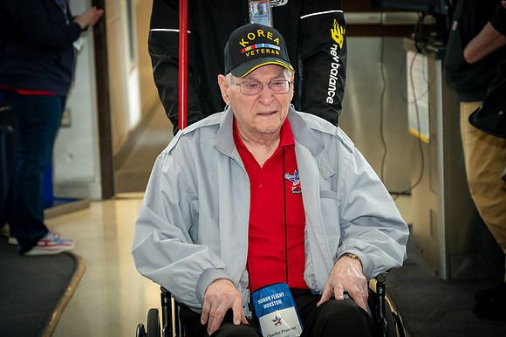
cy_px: 168
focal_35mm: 125
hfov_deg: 16.4
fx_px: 1756
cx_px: 253
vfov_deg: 11.0
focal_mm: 125
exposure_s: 1/100
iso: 4500
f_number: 6.3
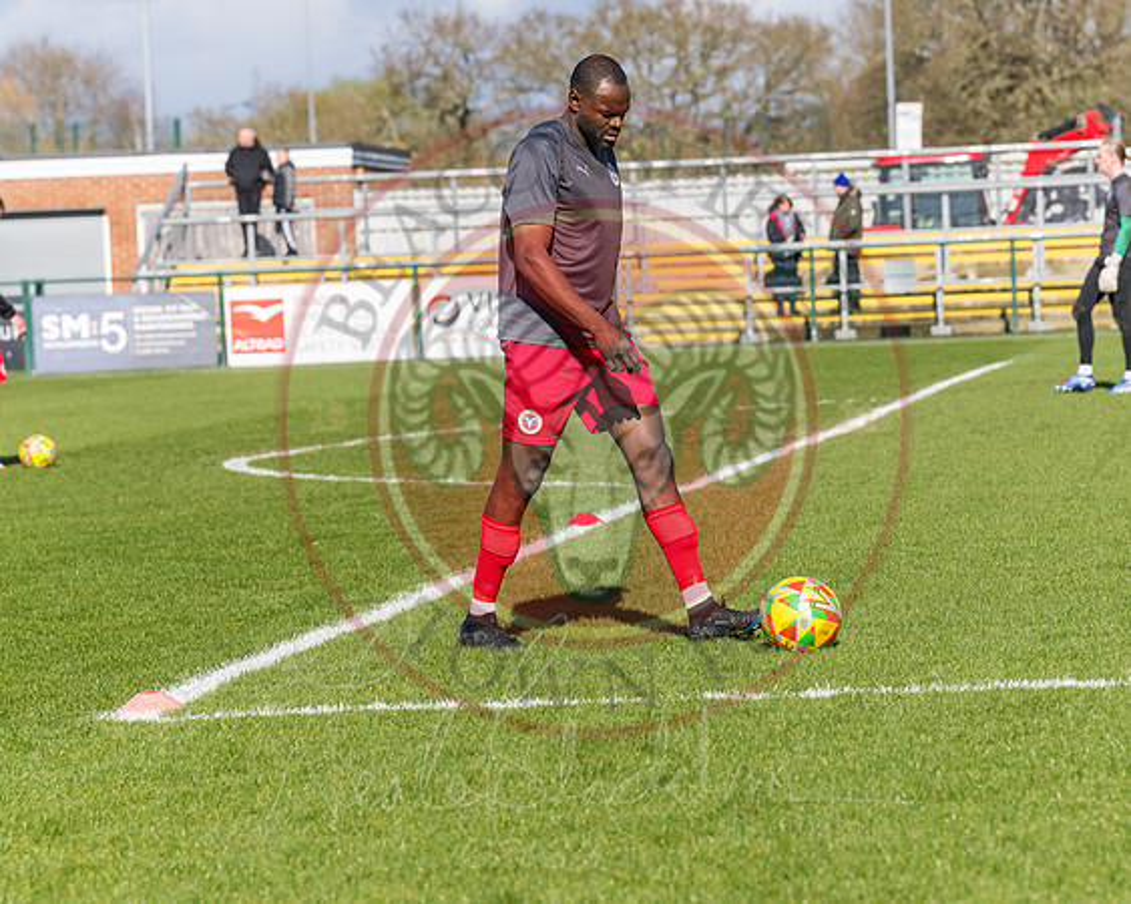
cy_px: 435
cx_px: 604
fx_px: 5258
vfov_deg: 9.8
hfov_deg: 12.3
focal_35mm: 157
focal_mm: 86
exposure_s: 1/2000
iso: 200
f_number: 4
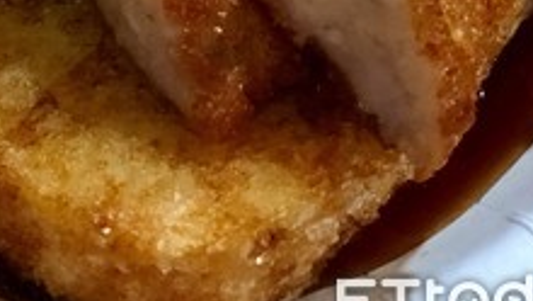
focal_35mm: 169
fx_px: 2390
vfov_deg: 7.0
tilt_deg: -59.9
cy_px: -197
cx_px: 51
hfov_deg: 12.6
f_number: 2.8
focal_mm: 6.6
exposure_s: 1/60
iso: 250
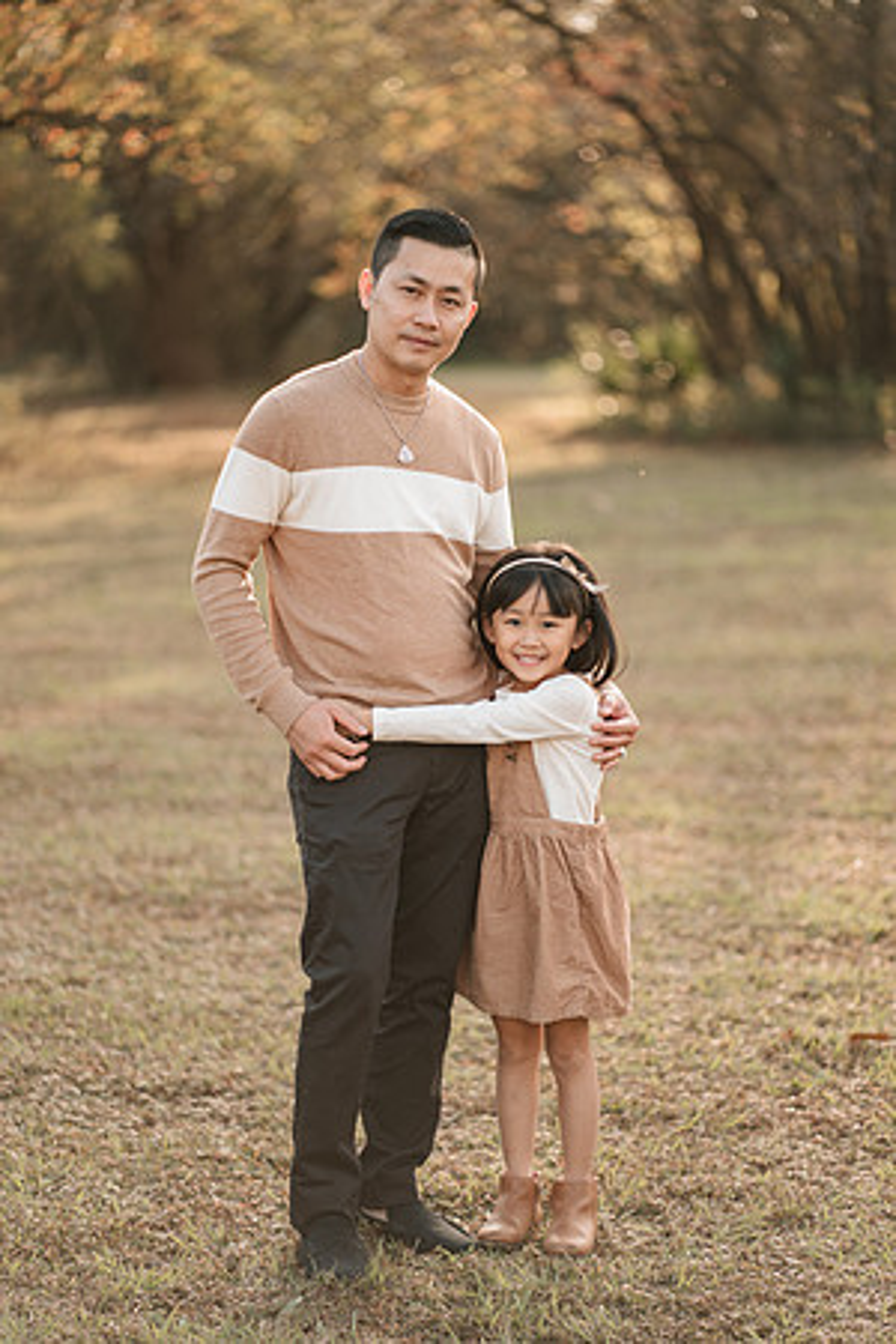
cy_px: 672
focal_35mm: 85
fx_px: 3173
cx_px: 448
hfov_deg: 16.1
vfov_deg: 23.9
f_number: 1.8
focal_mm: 85
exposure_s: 1/400
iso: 80
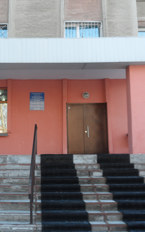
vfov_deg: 43.5
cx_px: 31
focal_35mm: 46
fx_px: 291
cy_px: 117
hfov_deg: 27.5
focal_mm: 5.8
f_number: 3.3
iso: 80
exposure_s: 1/125
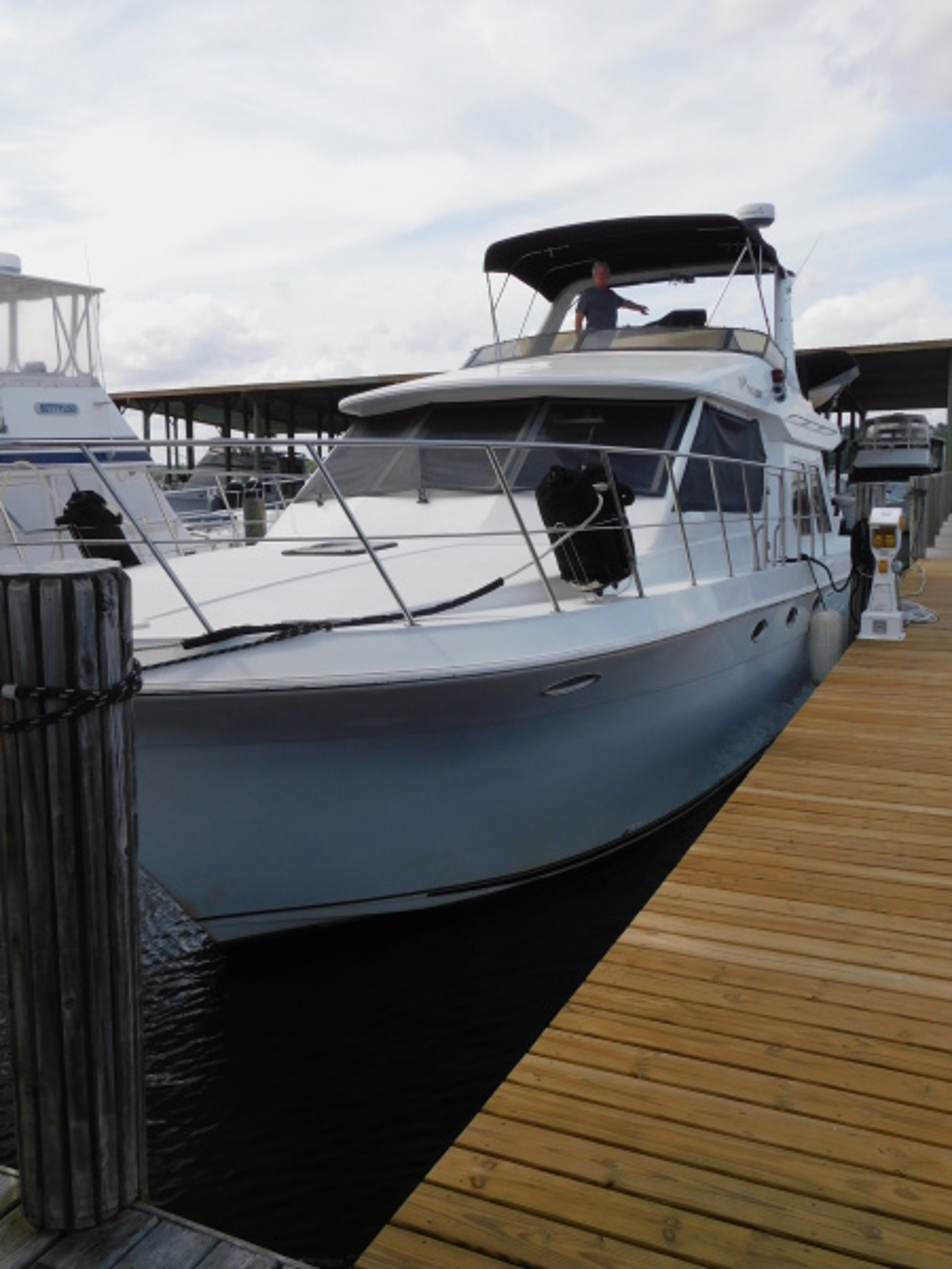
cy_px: 634
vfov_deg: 60.0
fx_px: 1100
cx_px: 476
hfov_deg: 46.8
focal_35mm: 30
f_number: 3.2
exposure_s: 1/1250
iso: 125
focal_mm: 5.3
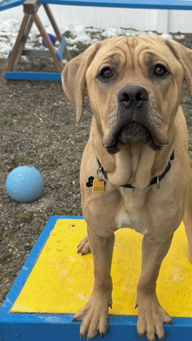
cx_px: 136
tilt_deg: -27.6
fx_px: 516
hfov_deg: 21.0
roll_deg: +1.5
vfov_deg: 36.6
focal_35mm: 57
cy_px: 179
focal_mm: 6.86
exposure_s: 1/672
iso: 80
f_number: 1.78
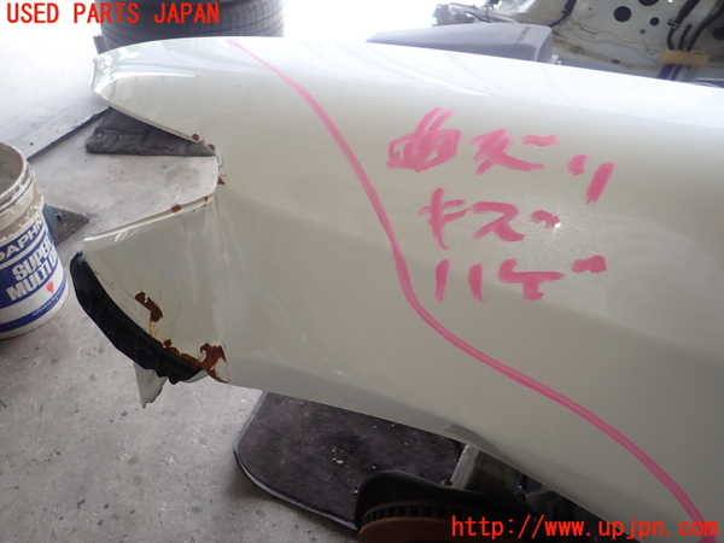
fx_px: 523
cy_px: 272
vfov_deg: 54.9
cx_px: 362
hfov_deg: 69.4
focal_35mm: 25
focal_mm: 4.5
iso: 100
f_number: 2
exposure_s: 1/60
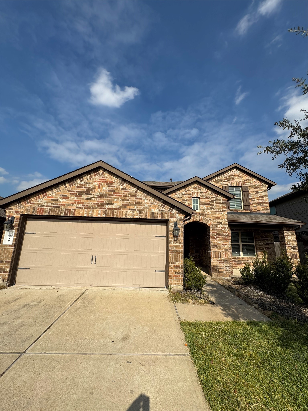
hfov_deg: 85.7
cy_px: 206
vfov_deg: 102.1
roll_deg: -0.4
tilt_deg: +14.0
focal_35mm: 14
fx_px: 166
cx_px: 154
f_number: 2.2
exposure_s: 1/3390
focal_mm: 2.22
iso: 40
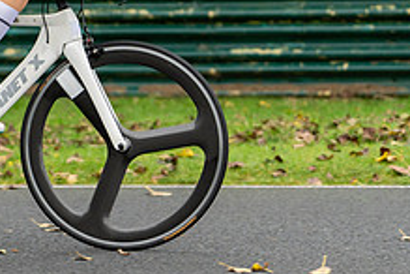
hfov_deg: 9.1
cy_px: 48
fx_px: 2540
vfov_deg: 6.2
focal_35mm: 223
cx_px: -35
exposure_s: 1/1250
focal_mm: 73
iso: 800
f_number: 2.8
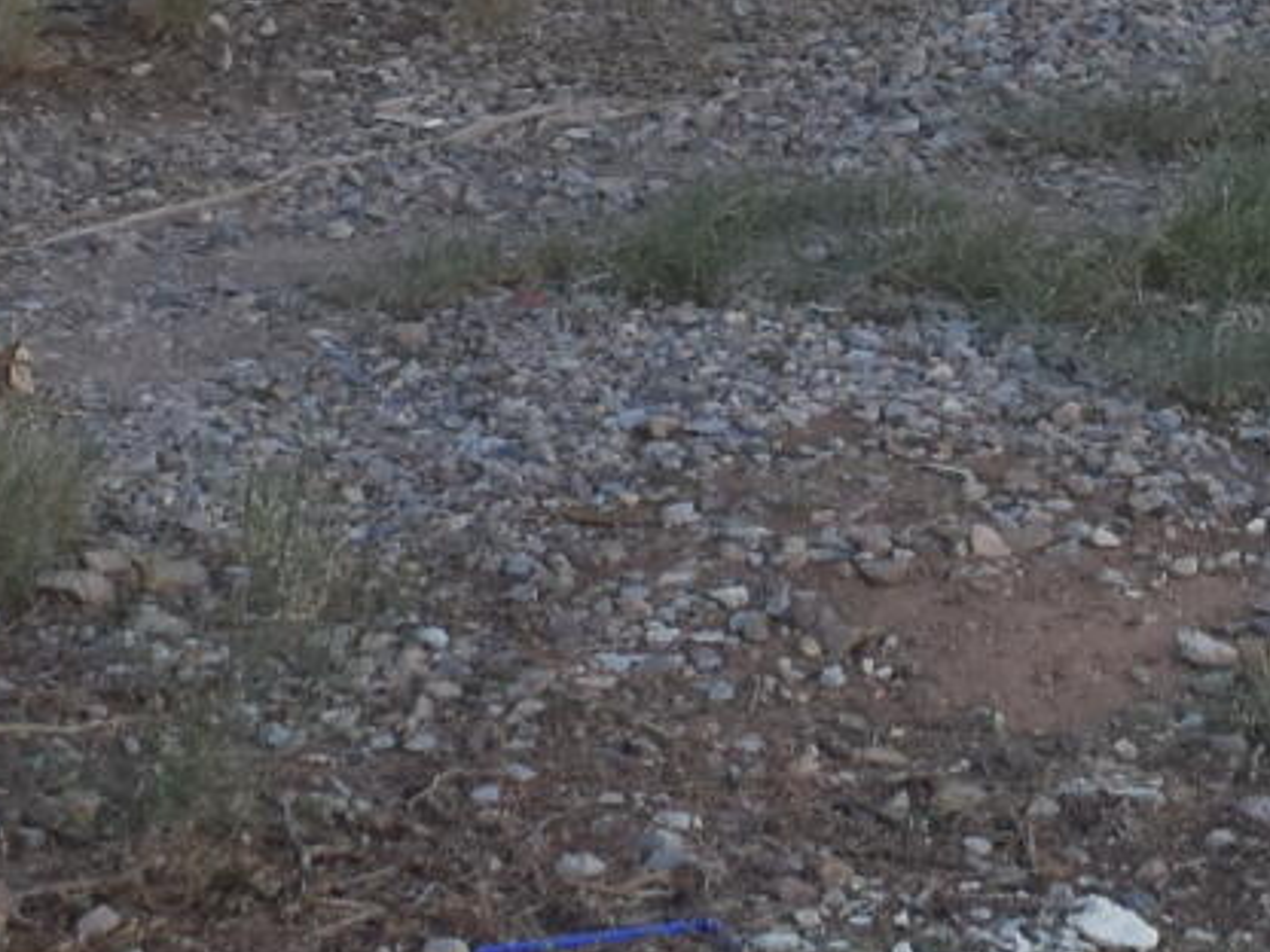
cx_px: 1365
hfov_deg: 8.6
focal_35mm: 229
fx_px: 8402
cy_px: -1913
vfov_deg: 6.0
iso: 500
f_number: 8
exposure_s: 1/500
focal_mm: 22
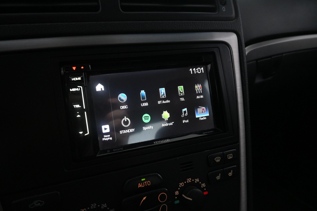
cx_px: 158
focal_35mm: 24
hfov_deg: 73.7
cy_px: 106
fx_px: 211
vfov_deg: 53.1
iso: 4000
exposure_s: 1/100
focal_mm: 16
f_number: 5
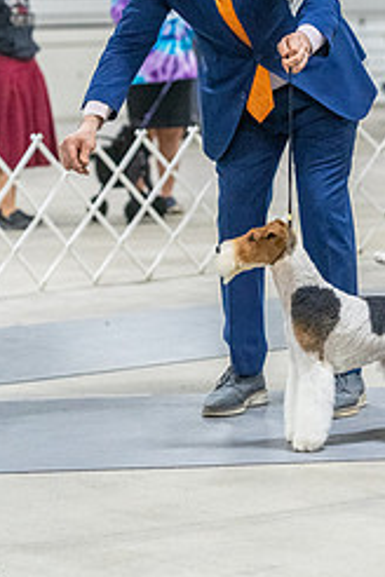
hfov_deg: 8.6
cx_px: 268
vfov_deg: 12.9
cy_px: 115
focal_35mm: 159
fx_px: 2550
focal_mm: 87
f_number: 3.2
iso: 6400
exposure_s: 1/400
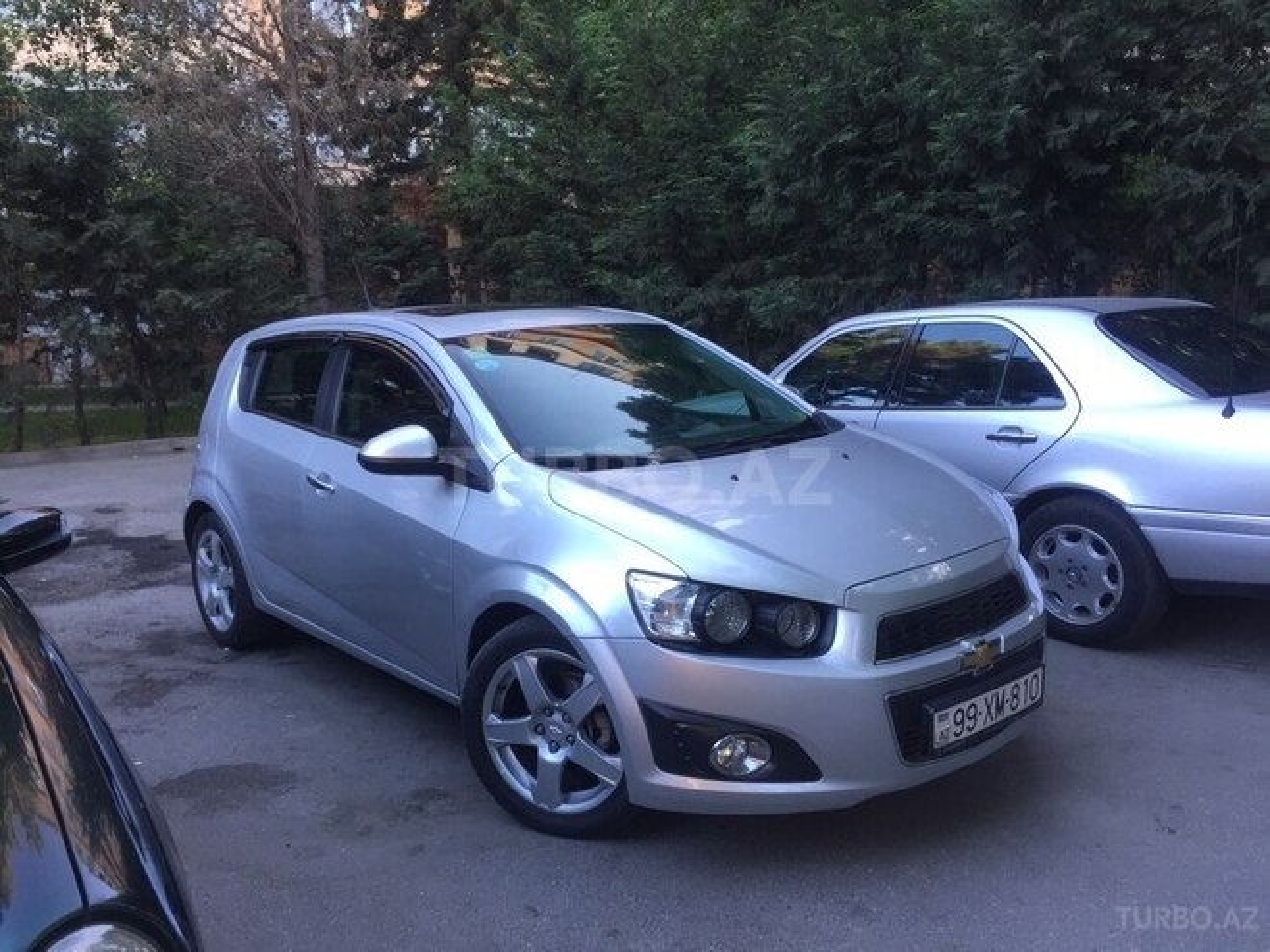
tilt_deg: -9.7
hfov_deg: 61.7
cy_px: 476
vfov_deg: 48.2
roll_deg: +0.3
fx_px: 1064
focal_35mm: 29
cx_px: 635
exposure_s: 1/100
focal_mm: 4.15
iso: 50
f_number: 2.2
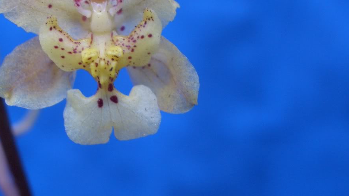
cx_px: 104
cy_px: 63
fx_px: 907
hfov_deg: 21.7
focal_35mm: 98
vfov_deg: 12.3
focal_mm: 10.2
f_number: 3.5
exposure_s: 1/40
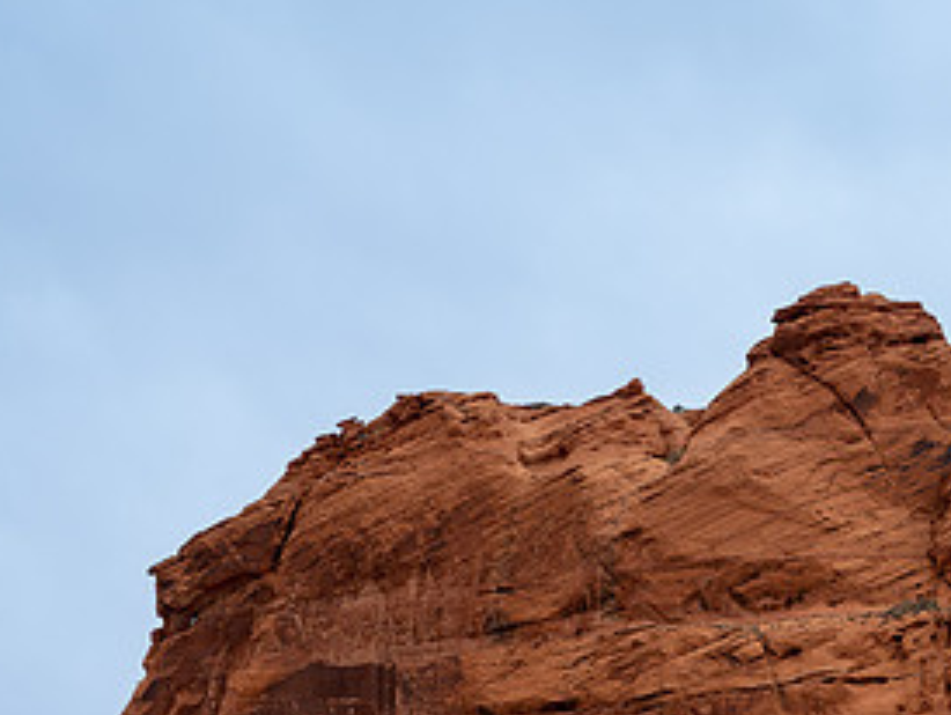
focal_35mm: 122
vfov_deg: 12.1
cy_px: 500
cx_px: 732
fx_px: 3355
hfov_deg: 16.0
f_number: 4.5
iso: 400
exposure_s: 1/1600
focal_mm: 60
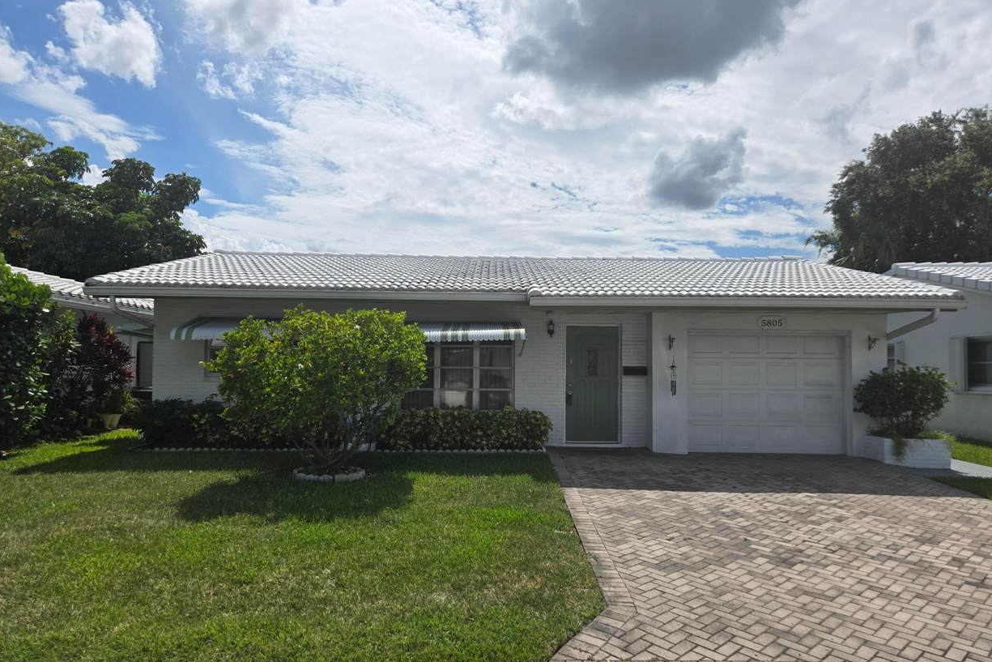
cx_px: 509
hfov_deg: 71.5
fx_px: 689
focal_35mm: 25
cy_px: 356
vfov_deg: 51.3
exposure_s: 1/3707
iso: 25
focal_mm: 5.4
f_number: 1.8
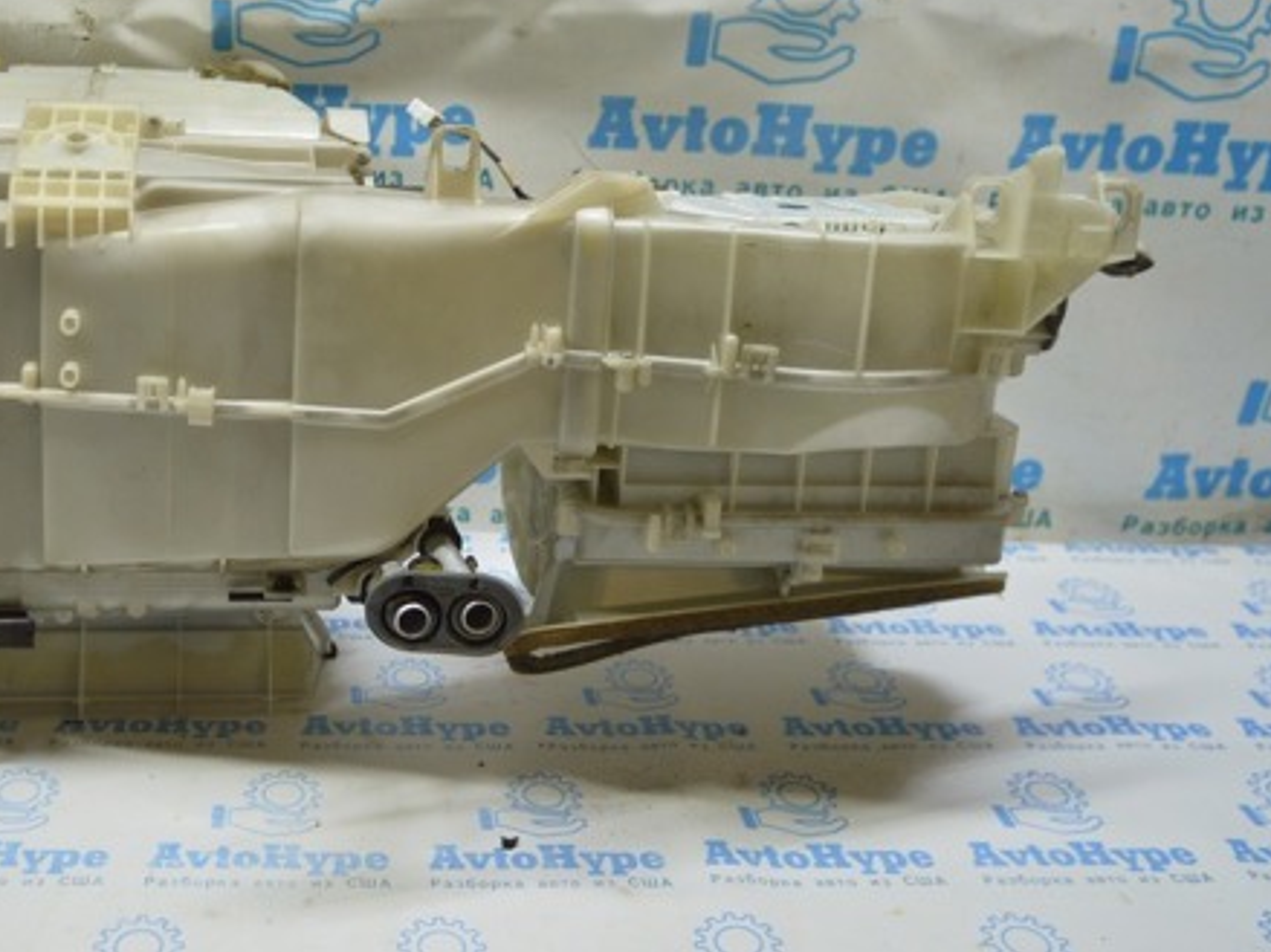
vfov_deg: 34.1
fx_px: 1542
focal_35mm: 42
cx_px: 350
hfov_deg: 43.6
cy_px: 340
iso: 400
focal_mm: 20
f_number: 3.5
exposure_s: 1/60
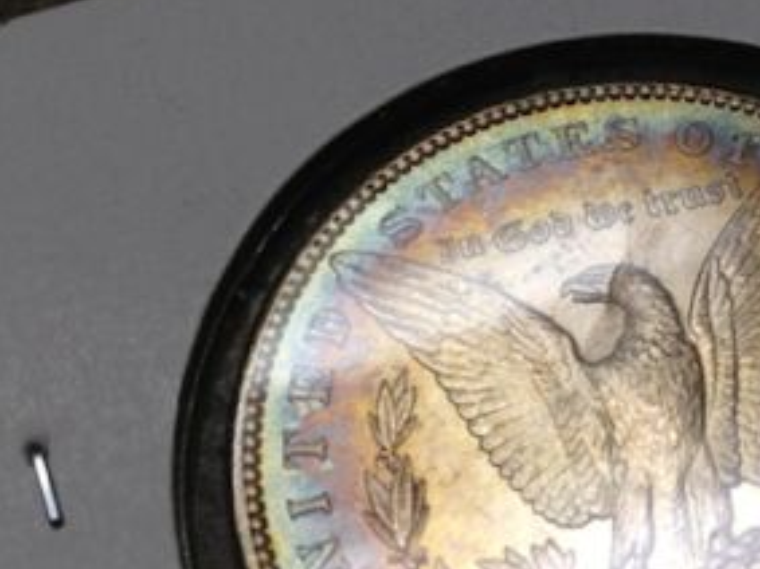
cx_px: 580
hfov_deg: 27.4
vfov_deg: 20.9
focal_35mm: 70
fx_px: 1536
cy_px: 362
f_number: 2.4
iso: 50
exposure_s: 1/50
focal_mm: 4.13
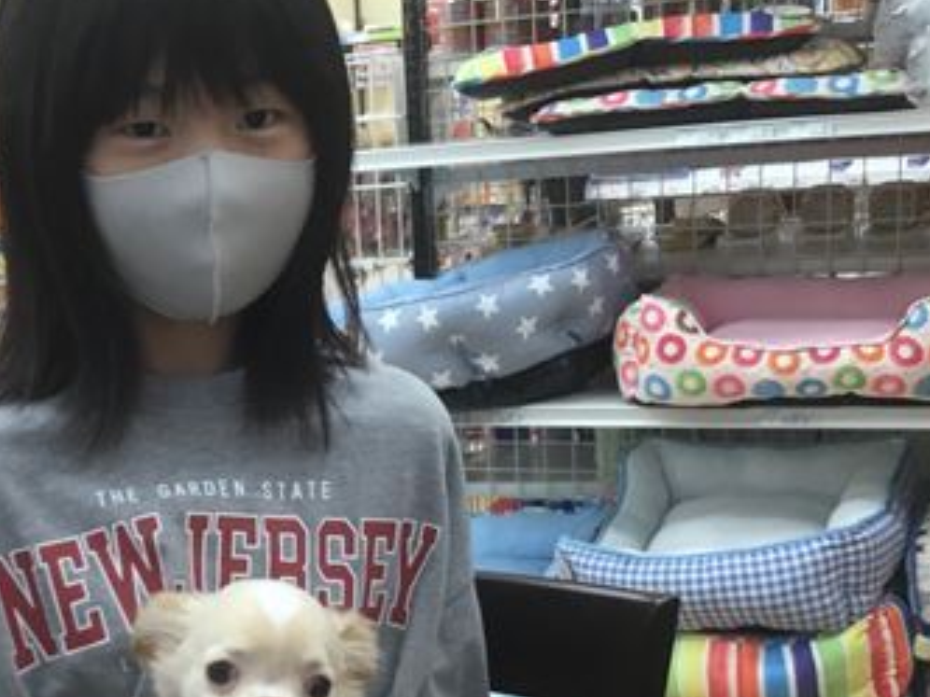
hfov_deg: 33.7
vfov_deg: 25.8
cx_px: 247
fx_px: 1505
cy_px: 521
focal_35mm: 56
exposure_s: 1/30
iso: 50
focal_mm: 3.3
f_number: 2.4
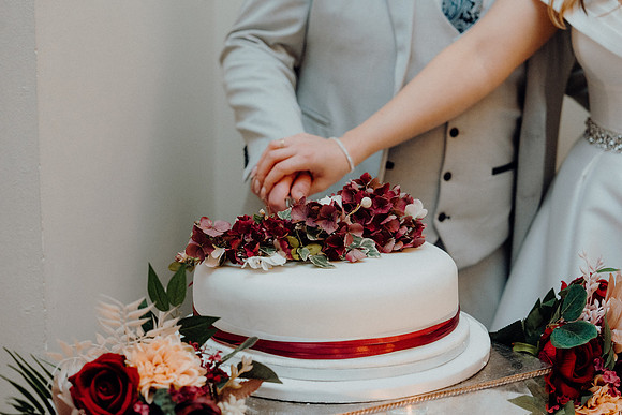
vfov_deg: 19.5
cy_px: 208
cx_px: 311
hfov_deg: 28.8
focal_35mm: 70
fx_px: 1210
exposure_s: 1/160
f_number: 3.5
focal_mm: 70
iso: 2500
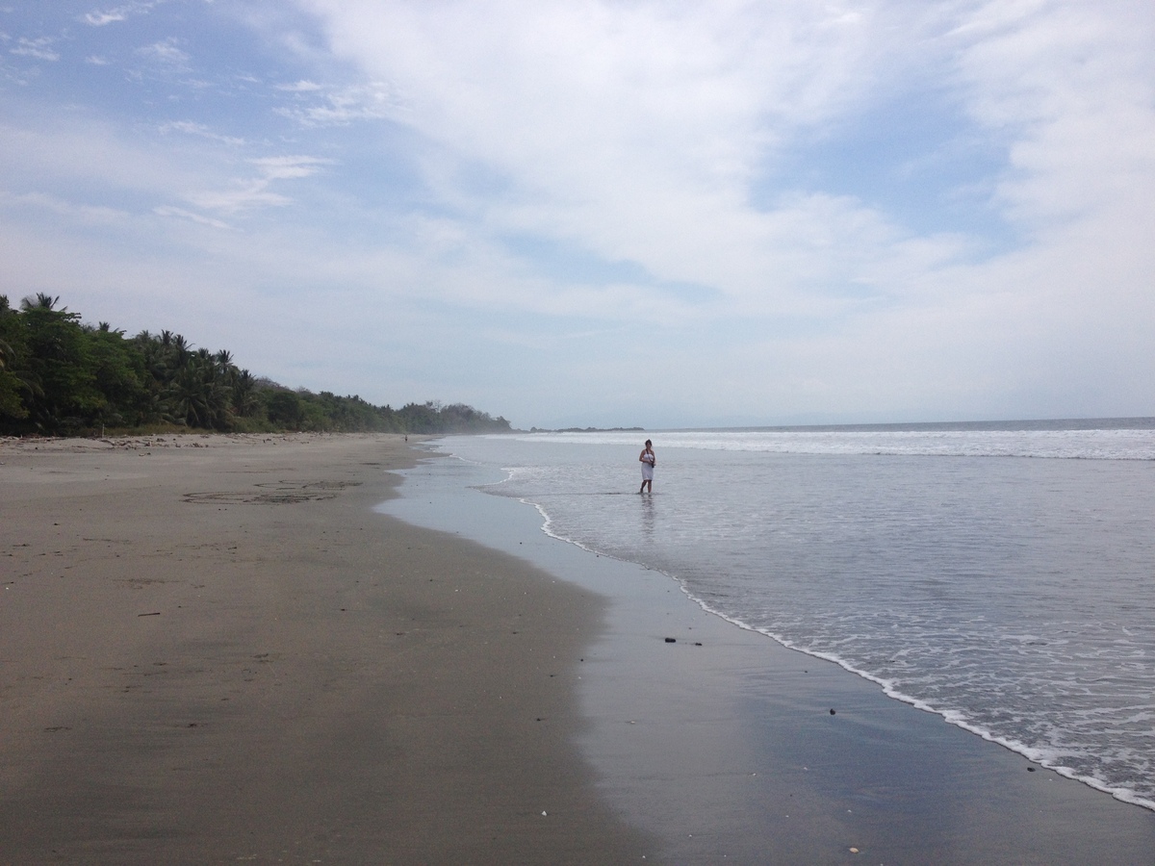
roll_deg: +2.0
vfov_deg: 40.7
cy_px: 433
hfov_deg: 52.6
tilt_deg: -2.7
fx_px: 1168
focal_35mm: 35
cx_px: 578
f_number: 2.4
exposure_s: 1/3953
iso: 50
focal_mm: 4.28
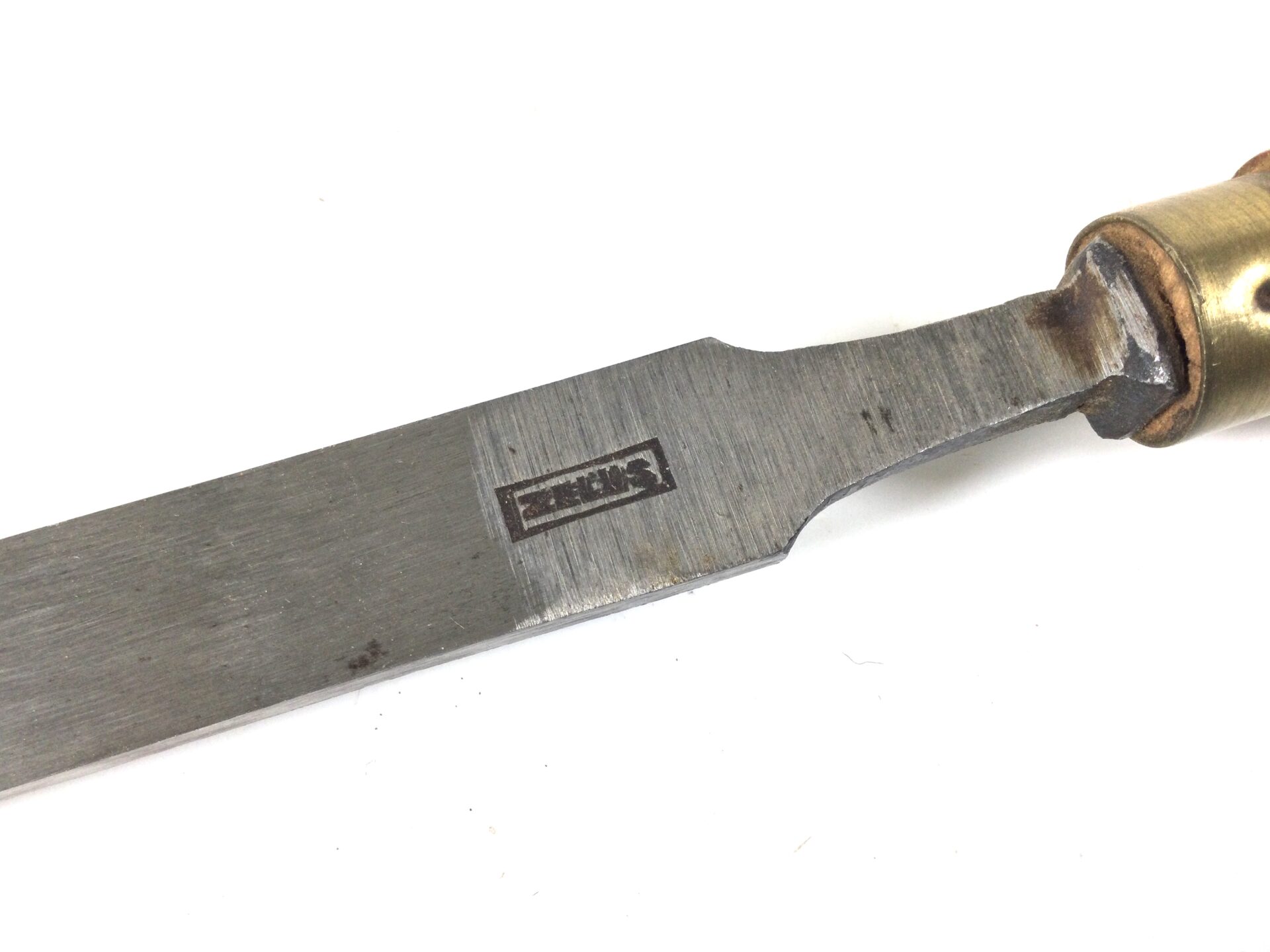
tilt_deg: -72.9
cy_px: 476
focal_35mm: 31
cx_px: 635
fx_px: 1137
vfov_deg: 45.4
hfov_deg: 58.4
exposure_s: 1/100
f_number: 2.4
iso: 32
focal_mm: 3.3
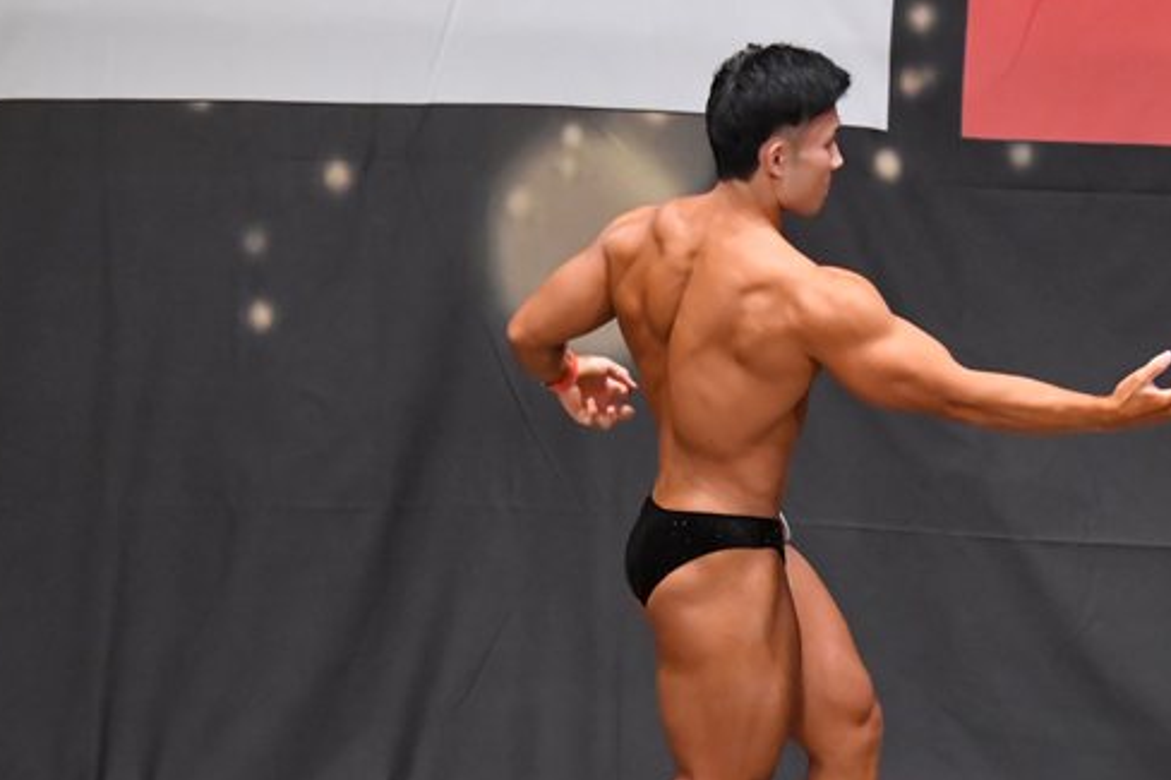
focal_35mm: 357
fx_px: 11608
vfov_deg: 3.8
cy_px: 482
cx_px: 817
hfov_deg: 5.8
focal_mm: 150
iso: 6400
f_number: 5.6
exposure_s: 1/400
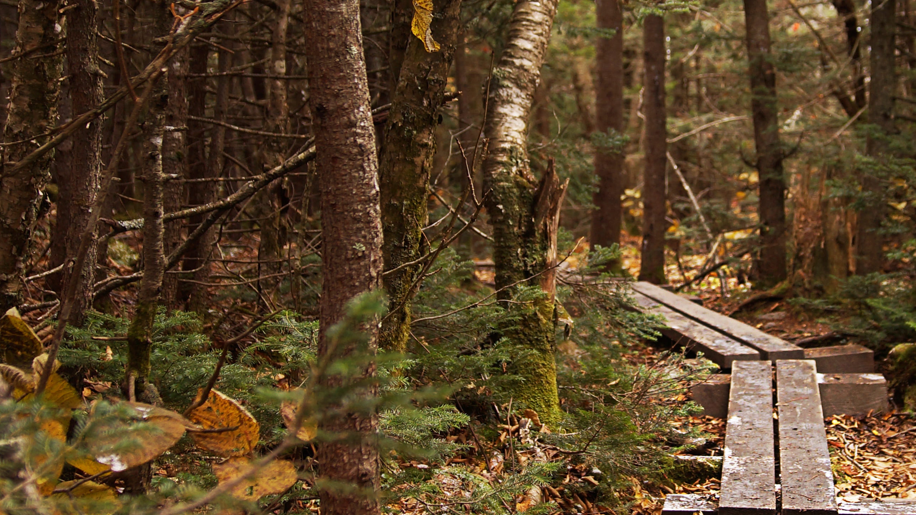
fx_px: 1773
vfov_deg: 16.5
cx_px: 688
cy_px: 180
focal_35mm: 73
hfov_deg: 28.5
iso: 100
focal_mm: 20
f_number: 1.8
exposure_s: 1/250
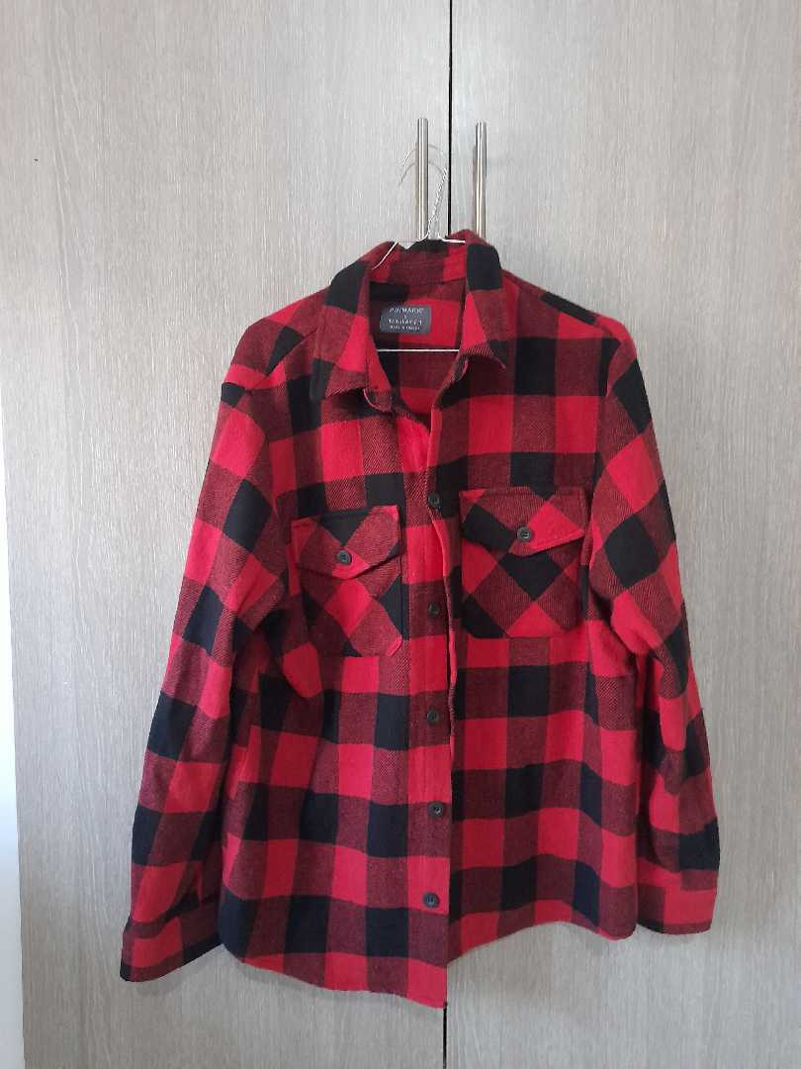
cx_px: 400
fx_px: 771
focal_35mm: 25
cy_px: 534
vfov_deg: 69.4
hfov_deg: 54.9
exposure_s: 1/20
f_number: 2
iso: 640
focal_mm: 4.6
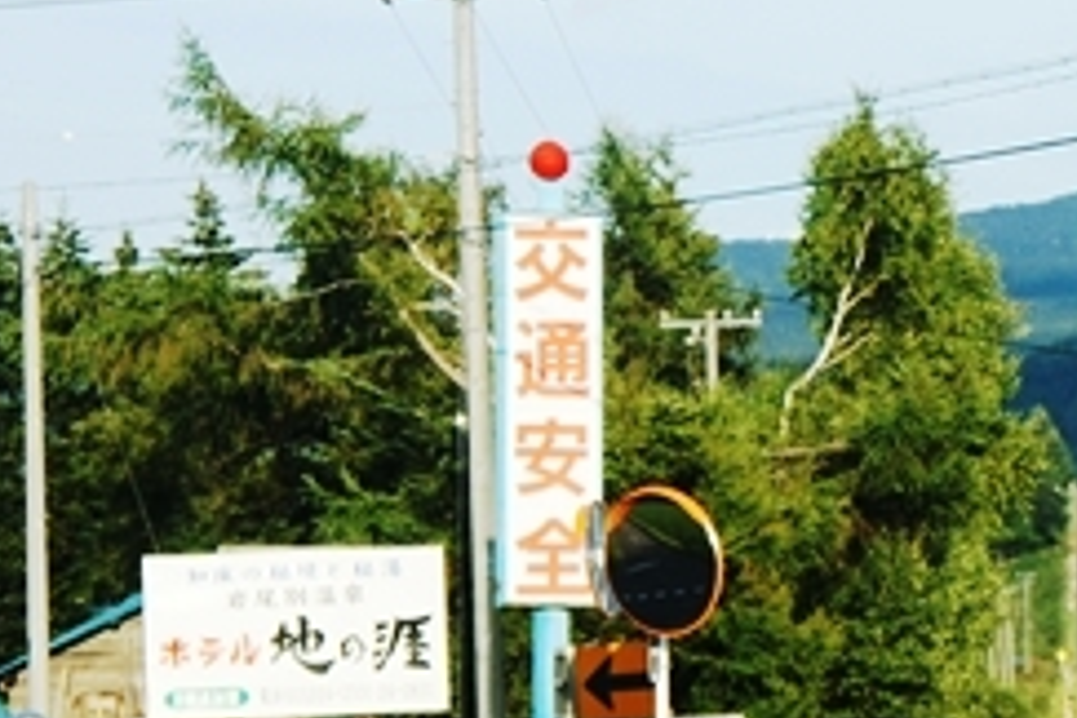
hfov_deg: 9.0
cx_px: 1268
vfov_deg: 6.0
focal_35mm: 227
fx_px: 6791
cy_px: 505
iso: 200
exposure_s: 1/320
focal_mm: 46
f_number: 6.3
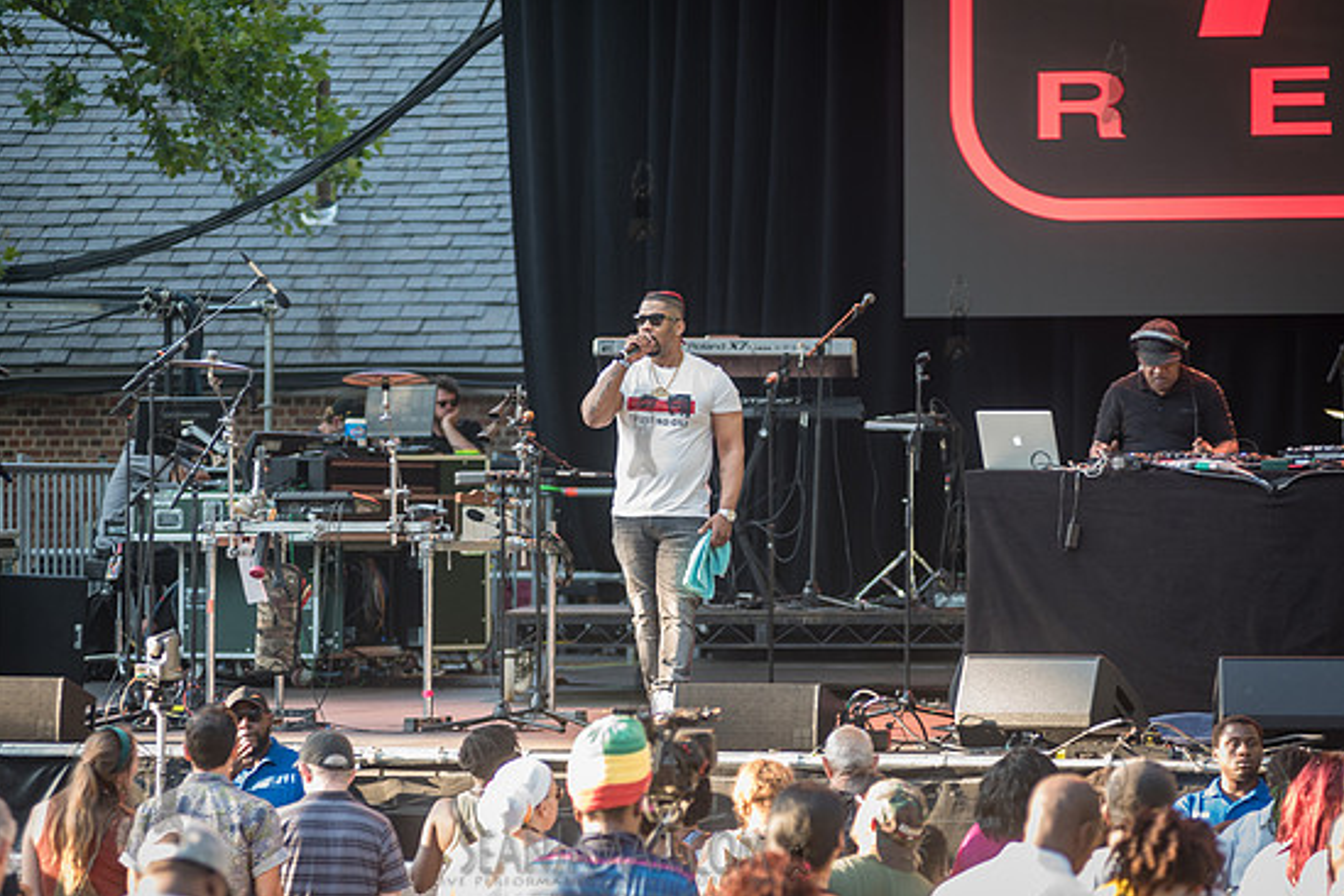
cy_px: 435
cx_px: 638
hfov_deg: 12.0
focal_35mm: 171
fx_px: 6384
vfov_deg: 8.0
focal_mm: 145
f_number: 3.2
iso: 500
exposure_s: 1/160
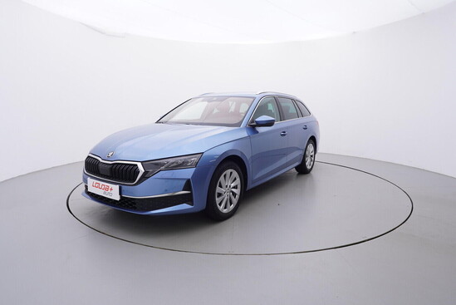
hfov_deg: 77.3
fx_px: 285
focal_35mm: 22
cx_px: 228
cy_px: 152
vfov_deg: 56.2
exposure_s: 1/80
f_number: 5
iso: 200
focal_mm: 15
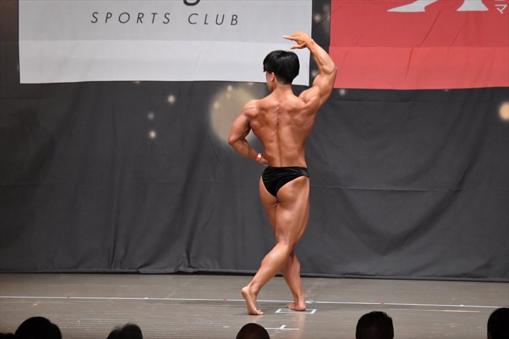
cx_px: 254
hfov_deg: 10.2
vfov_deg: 6.8
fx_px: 2855
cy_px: 170
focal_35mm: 202
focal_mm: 135
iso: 6400
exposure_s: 1/400
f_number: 5.6
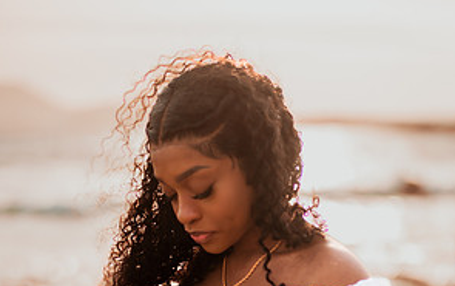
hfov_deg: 23.0
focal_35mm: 90
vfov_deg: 14.2
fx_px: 1117
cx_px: 228
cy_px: 331
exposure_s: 1/8000
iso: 125
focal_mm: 58
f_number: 1.4
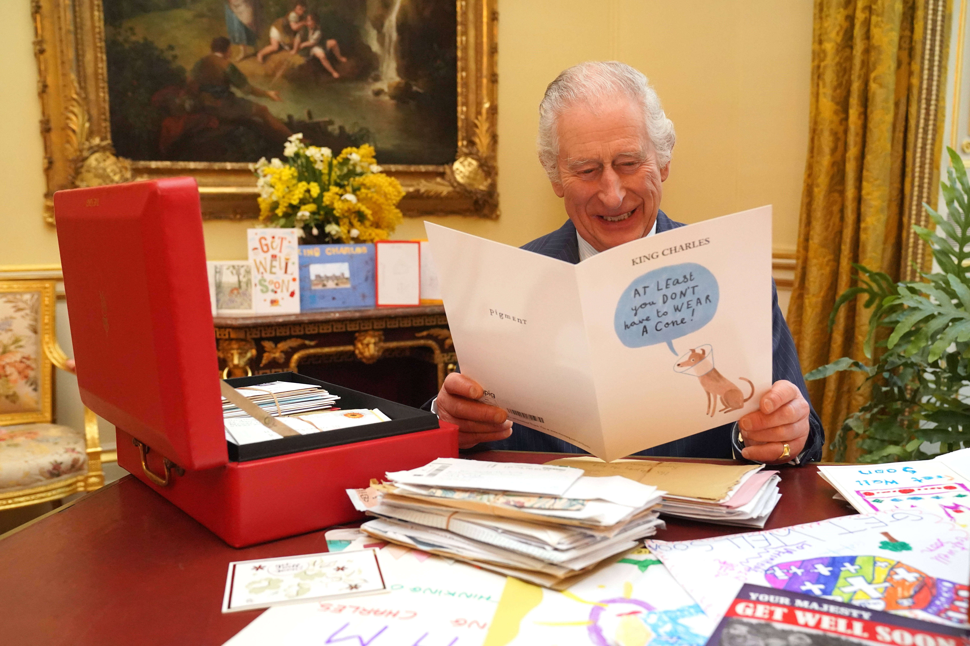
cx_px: 485
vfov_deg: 40.0
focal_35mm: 33
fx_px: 889
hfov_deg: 57.2
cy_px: 323
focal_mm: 33
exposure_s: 1/320
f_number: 4.5
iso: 6400
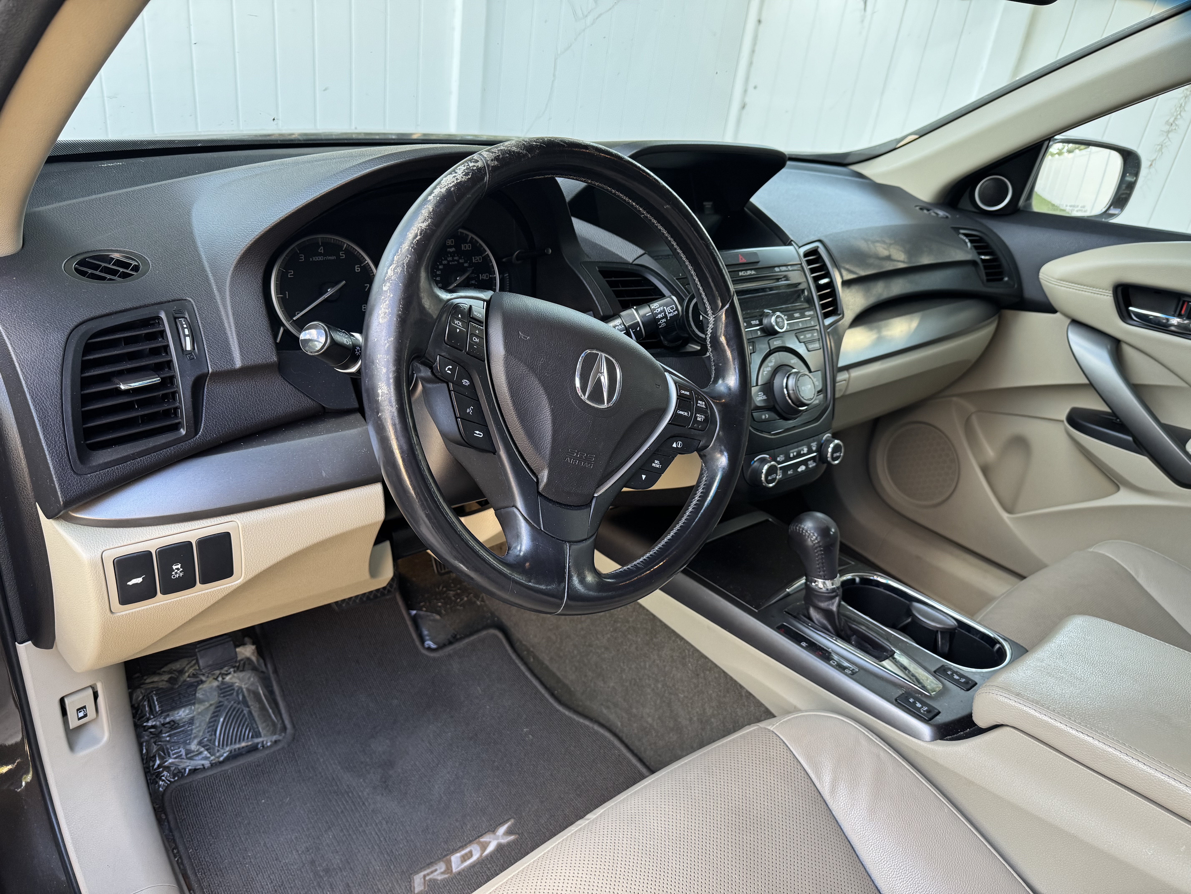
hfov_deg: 71.6
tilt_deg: -27.2
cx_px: 596
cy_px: 447
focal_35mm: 24
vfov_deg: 56.8
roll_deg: -8.7
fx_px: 826
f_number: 1.78
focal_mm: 6.76
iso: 200
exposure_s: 1/121
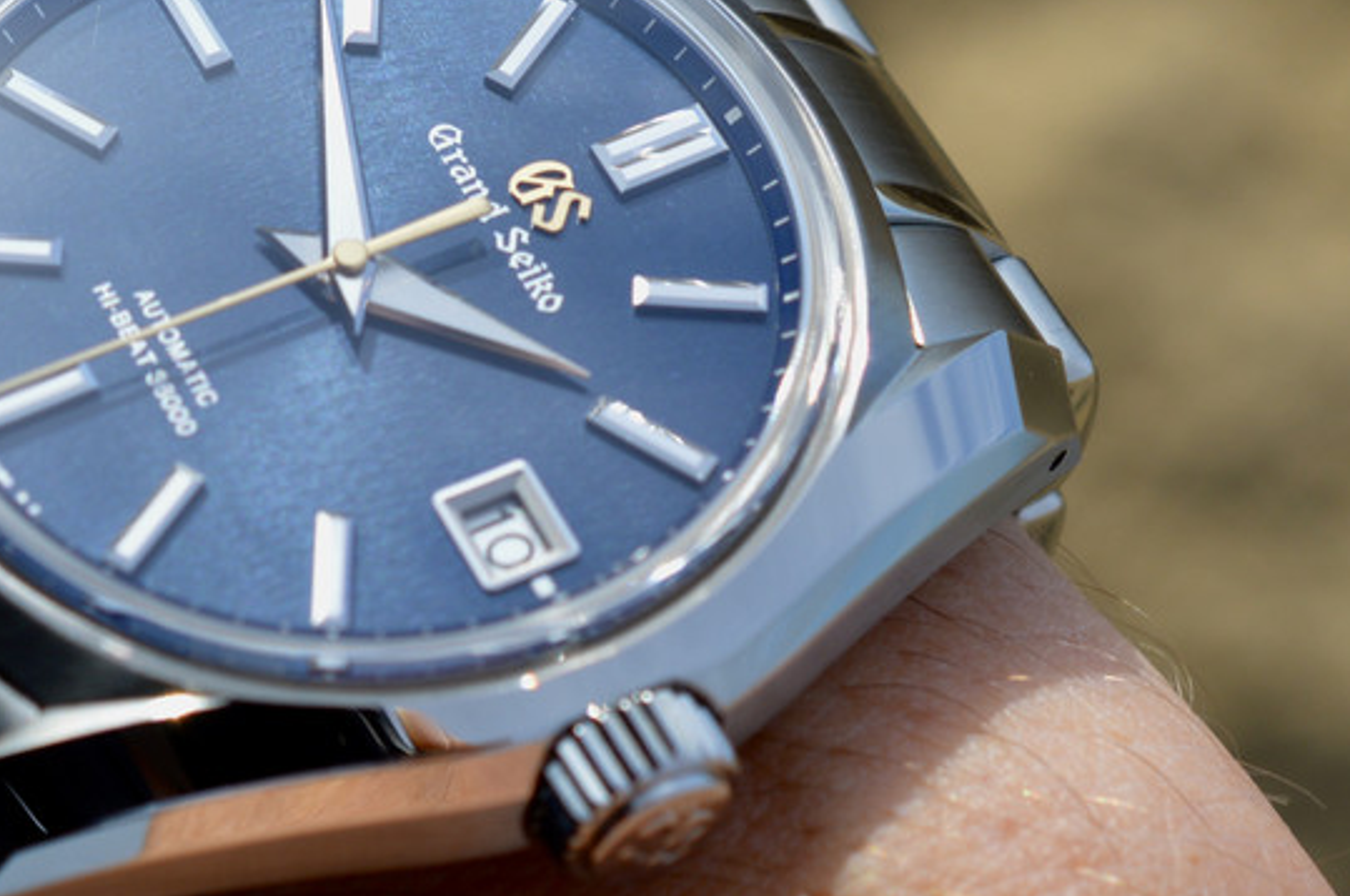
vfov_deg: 10.2
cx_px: 229
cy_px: 365
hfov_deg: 15.2
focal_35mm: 134
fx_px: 5019
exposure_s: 1/250
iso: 100
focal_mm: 40
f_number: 8
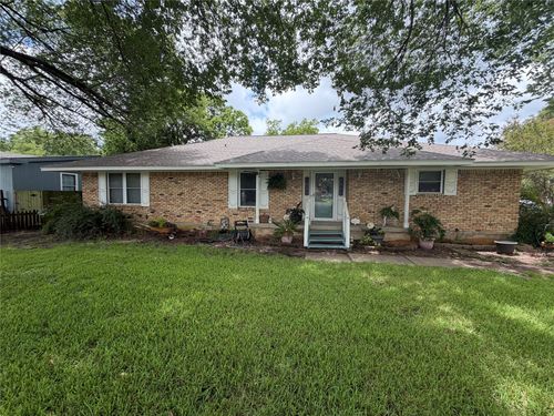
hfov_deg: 102.1
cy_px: 208
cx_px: 277
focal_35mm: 14
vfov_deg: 85.7
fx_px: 224
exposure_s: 1/502
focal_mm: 2.22
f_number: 2.2
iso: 64
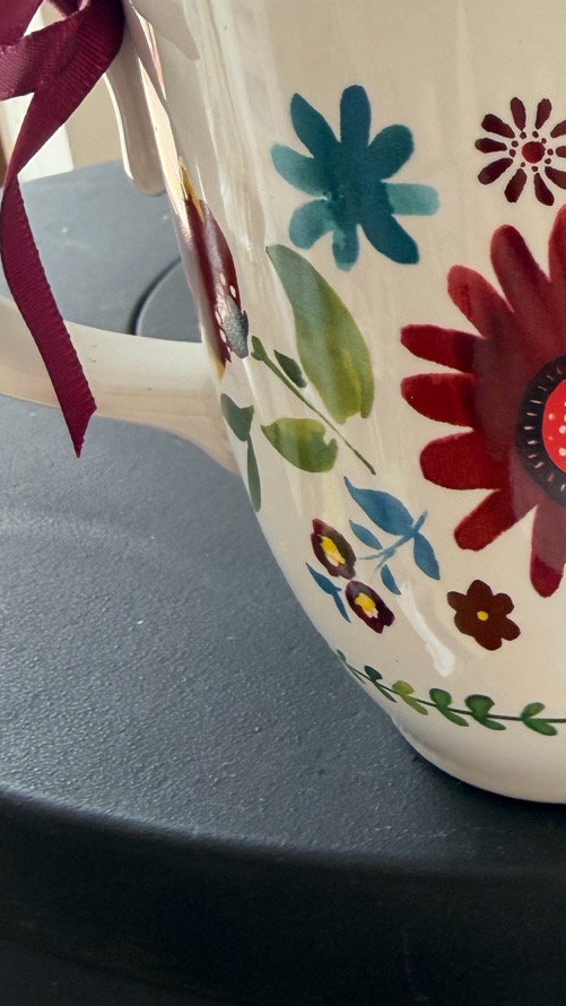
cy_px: 435
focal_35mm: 47
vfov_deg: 43.6
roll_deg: +2.7
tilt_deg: -22.6
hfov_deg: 23.8
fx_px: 1253
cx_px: 627
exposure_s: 1/121
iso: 64
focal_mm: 2.22
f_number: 2.2
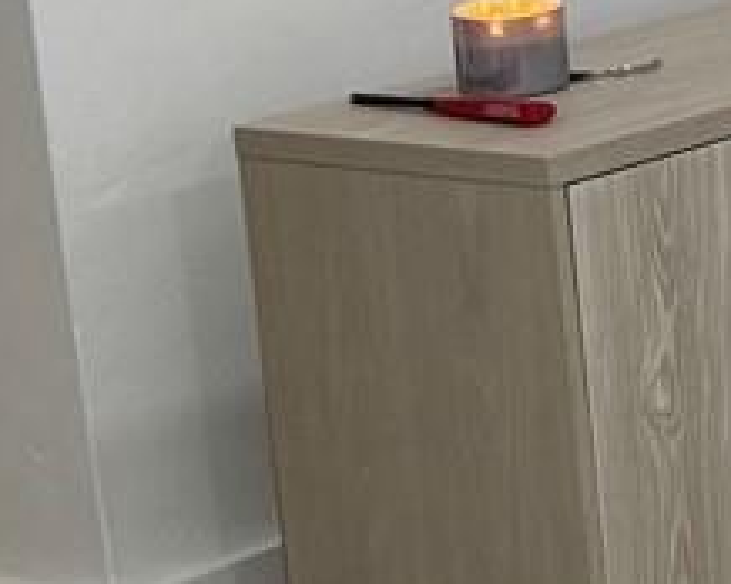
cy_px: -97
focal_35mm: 172
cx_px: 2542
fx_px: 3718
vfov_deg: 8.9
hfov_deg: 8.4
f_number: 1.78
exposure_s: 1/120
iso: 125
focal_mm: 6.76
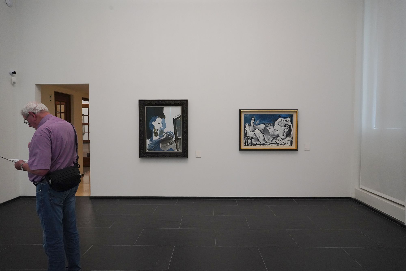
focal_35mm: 24
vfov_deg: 53.1
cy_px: 136
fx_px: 271
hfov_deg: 73.7
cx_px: 203
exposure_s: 1/80
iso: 3200
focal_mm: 24
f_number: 8
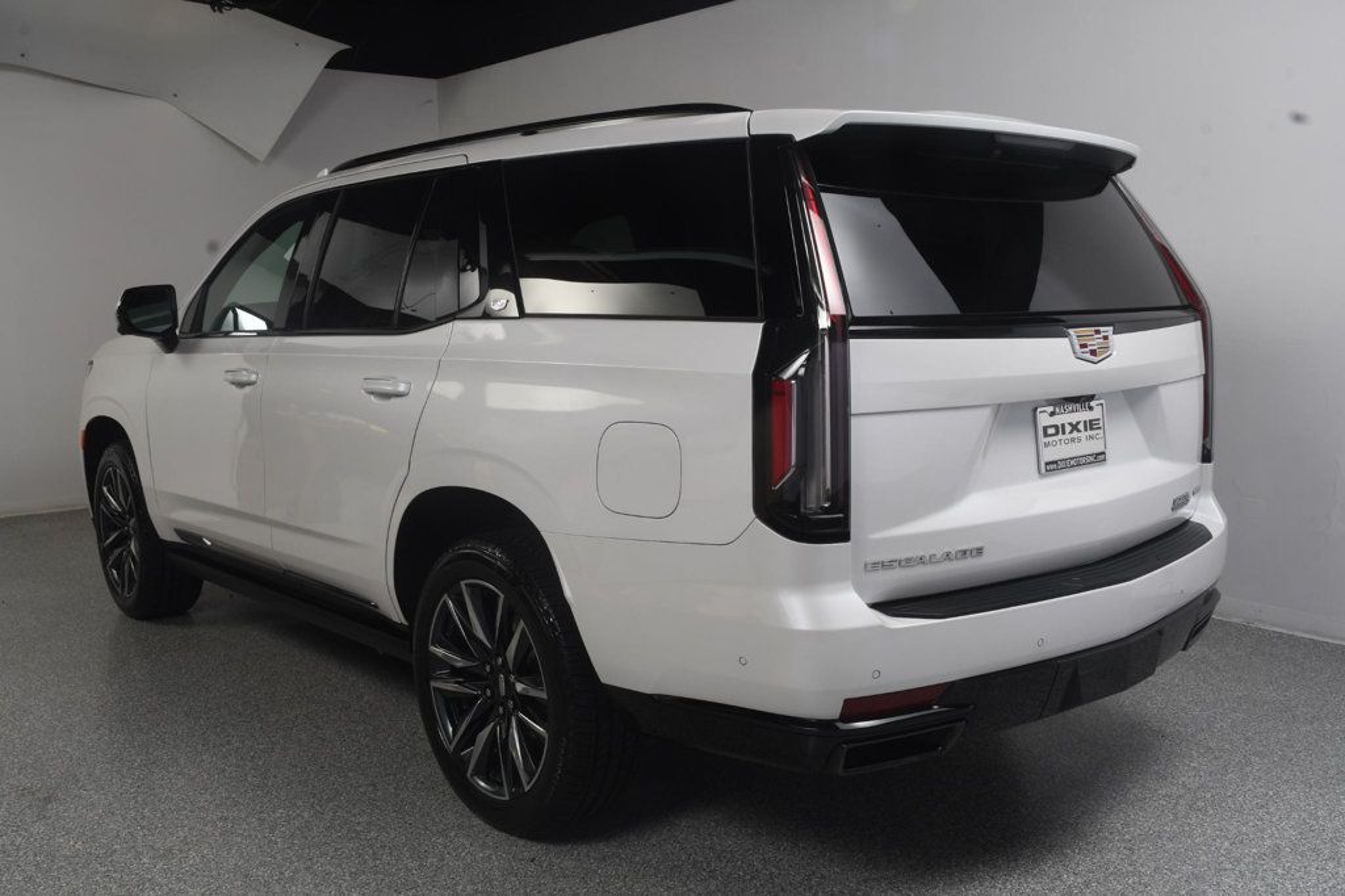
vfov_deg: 38.9
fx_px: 1270
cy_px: 448
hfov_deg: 55.8
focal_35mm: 34
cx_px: 672
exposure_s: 1/160
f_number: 13
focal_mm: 23
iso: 100
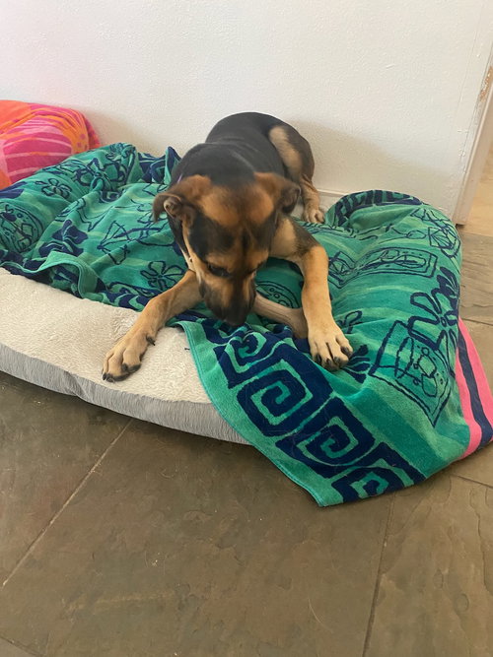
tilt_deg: -36.0
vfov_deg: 67.3
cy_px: 328
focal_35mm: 26
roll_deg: -2.6
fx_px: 494
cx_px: 246
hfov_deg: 53.0
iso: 500
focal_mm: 4.25
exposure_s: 1/40
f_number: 1.8
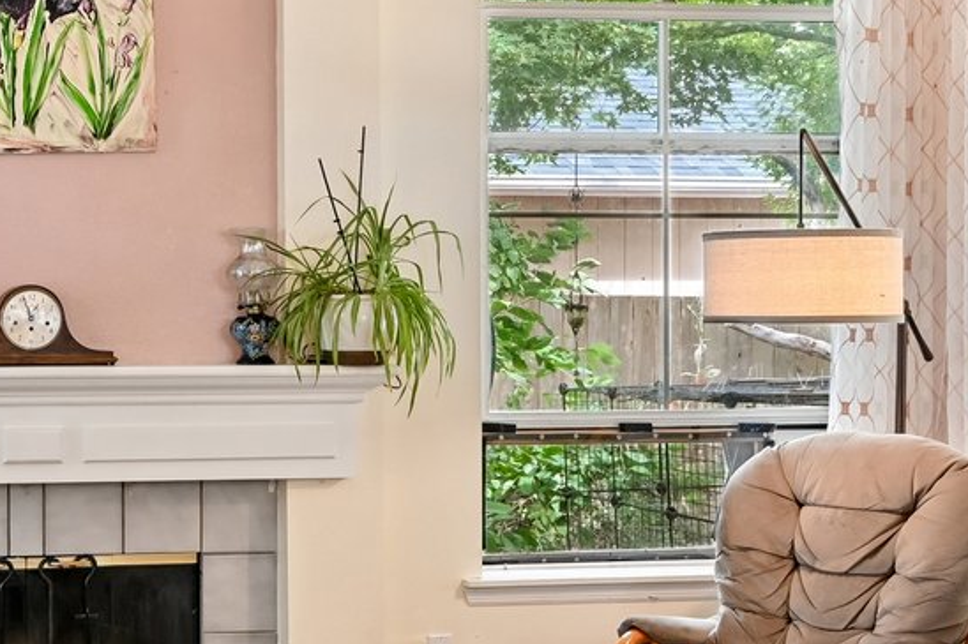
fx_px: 1908
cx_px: 37
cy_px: 271
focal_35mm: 71
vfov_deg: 19.2
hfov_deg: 27.1
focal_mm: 19
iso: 400
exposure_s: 1/10
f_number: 8
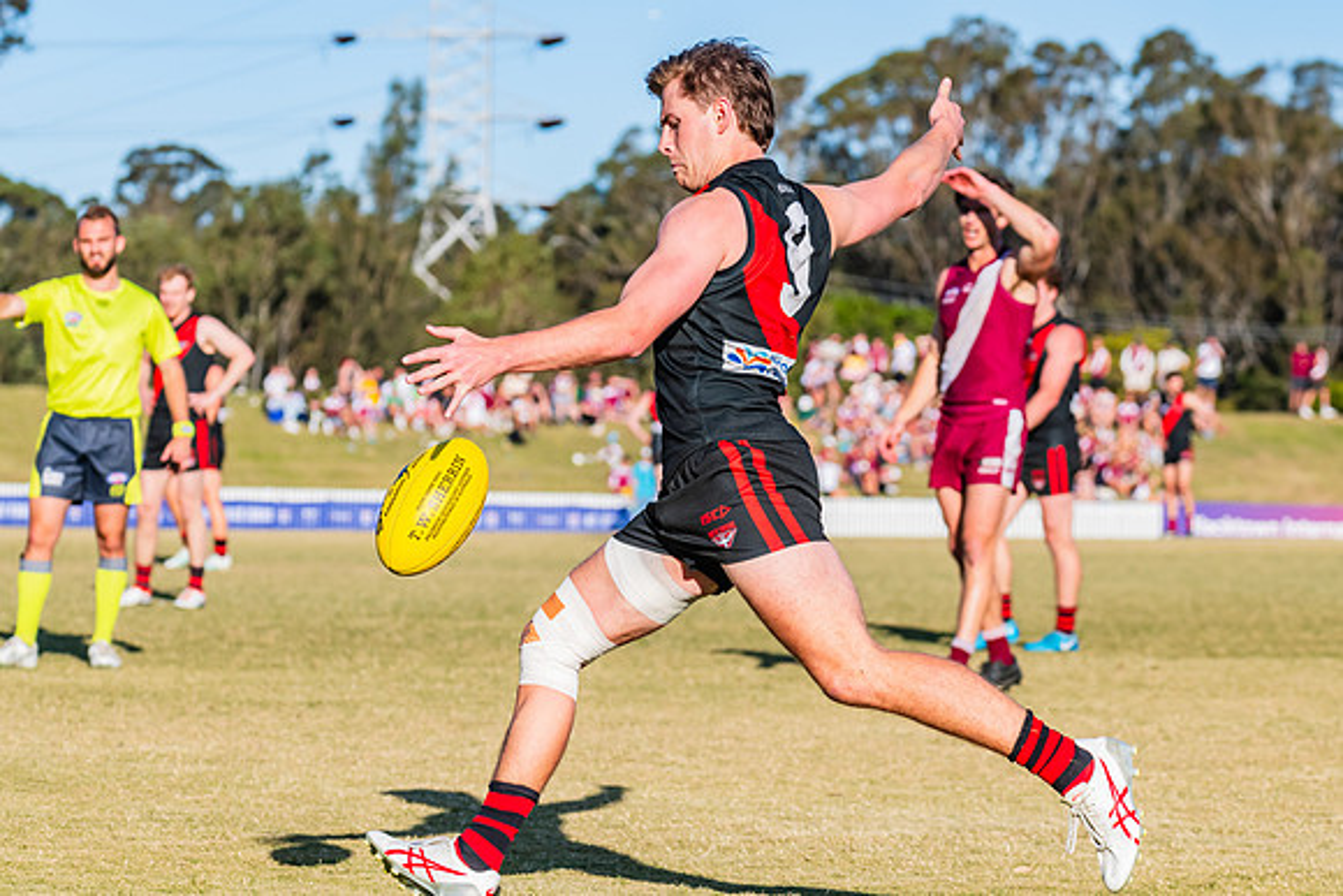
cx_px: 672
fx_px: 6505
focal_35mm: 174
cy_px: 448
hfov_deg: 11.8
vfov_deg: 7.9
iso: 800
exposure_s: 1/1600
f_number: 9
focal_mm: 170
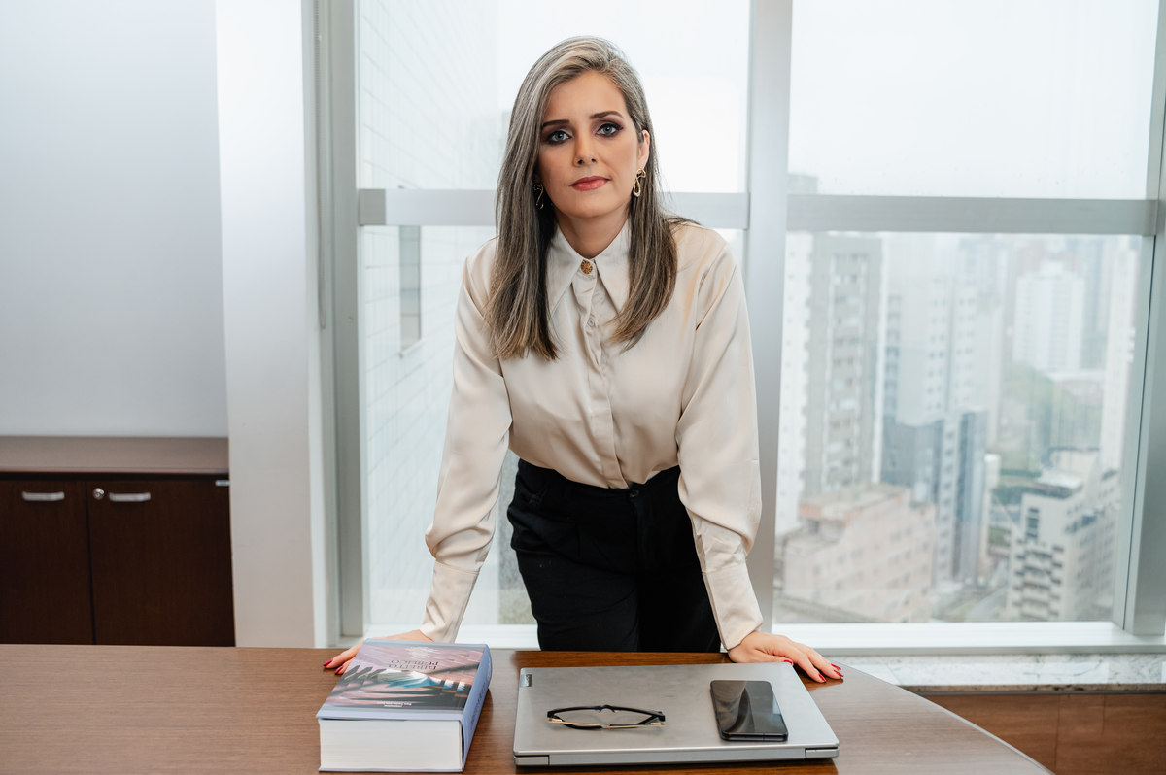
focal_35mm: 32
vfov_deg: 41.6
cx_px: 583
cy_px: 388
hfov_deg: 59.5
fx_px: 1019
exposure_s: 1/200
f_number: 3.5
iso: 1600
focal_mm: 31.5
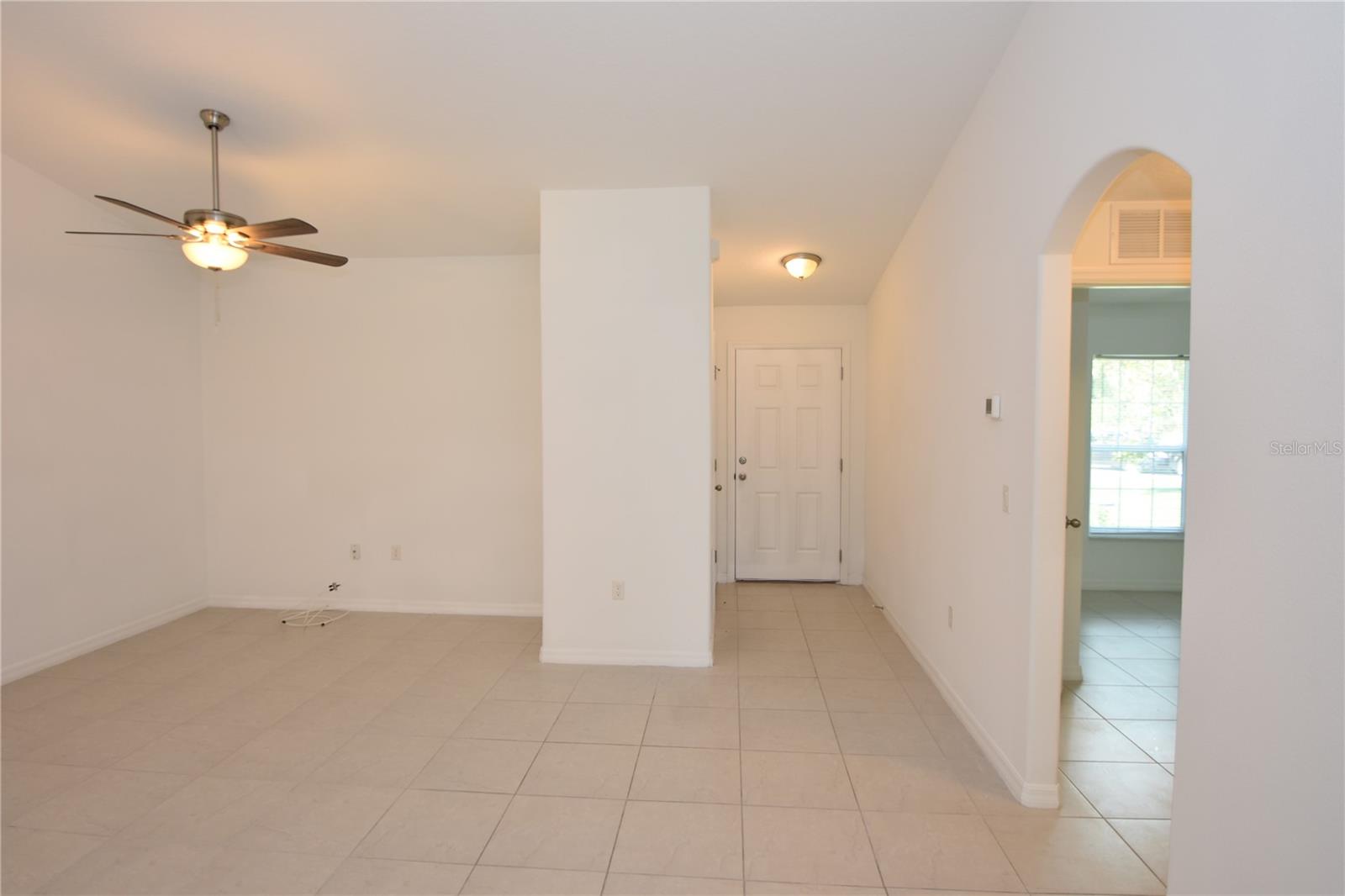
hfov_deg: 90.0
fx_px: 672
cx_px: 672
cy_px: 448
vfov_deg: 67.4
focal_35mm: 18
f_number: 4
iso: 220
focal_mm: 12
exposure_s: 1/60
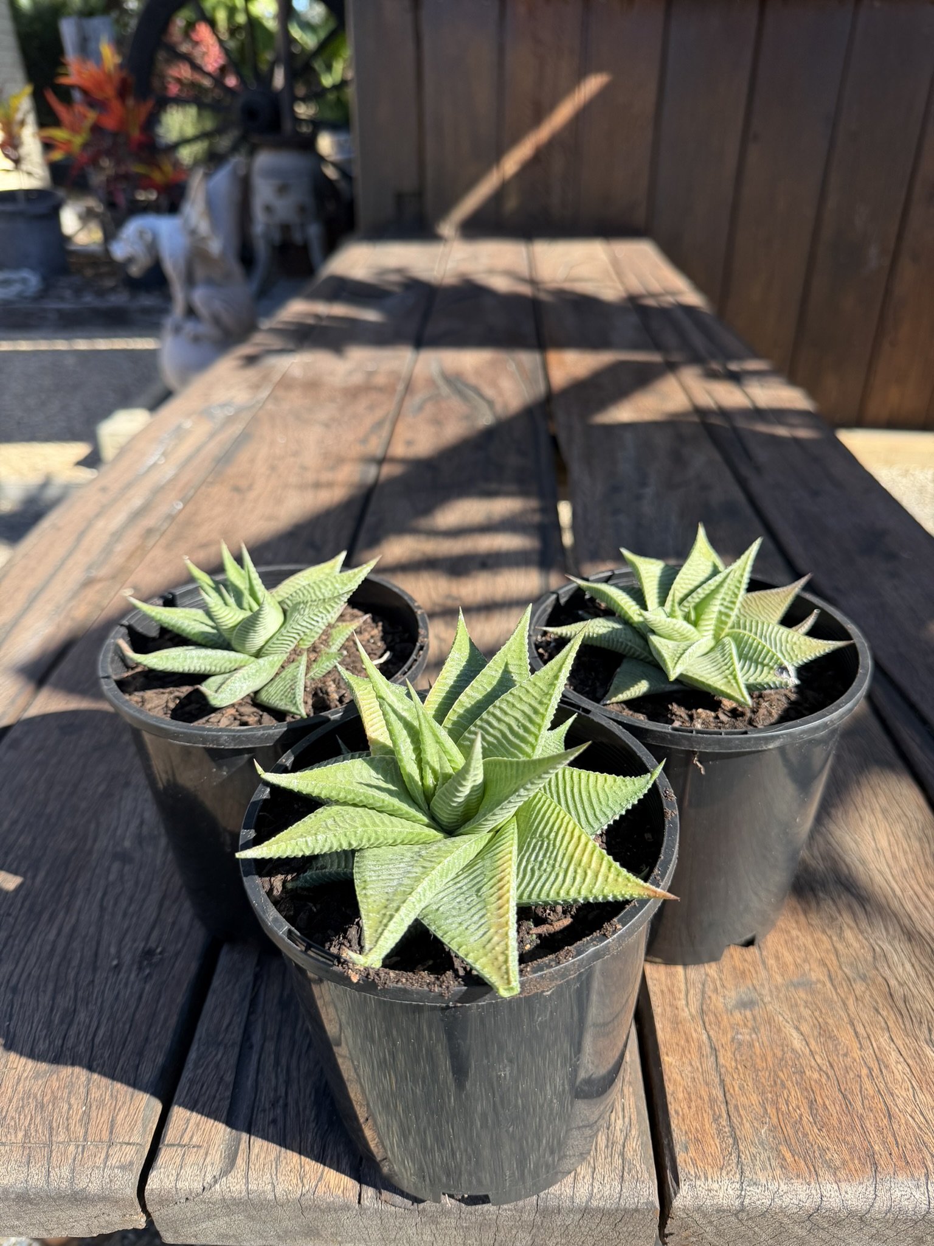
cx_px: 467
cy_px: 623
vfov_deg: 71.6
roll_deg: -1.2
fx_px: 863
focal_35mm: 24
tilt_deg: -31.3
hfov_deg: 56.8
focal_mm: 6.76
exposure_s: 1/1437
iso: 80
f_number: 1.78
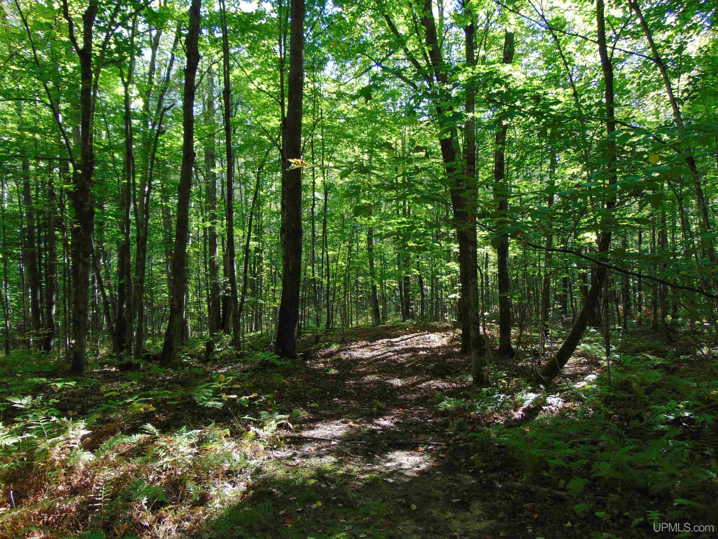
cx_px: 359
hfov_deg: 69.4
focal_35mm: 25
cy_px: 270
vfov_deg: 54.9
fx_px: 519
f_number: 3
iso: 80
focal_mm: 4.5
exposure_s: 1/60
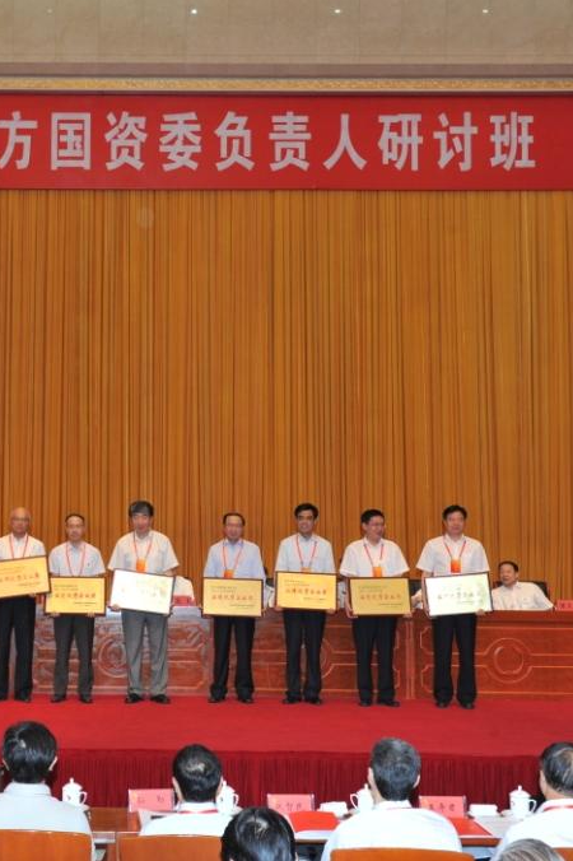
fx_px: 1267
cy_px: 430
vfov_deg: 37.5
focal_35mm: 53
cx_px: 96
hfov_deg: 25.0
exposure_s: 1/60
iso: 1600
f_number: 8
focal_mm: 35
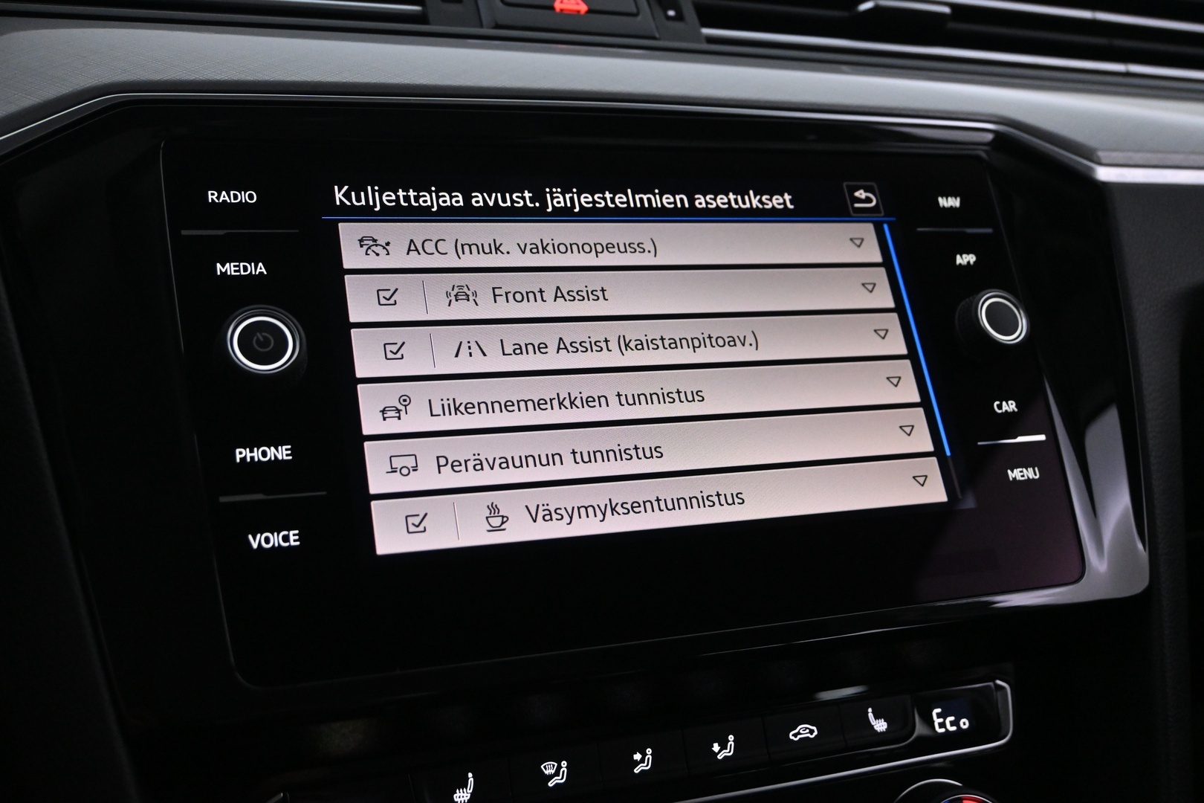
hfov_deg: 55.1
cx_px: 602
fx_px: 1154
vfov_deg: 38.4
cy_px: 402
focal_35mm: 34
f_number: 4.2
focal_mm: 23
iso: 3200
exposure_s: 1/80
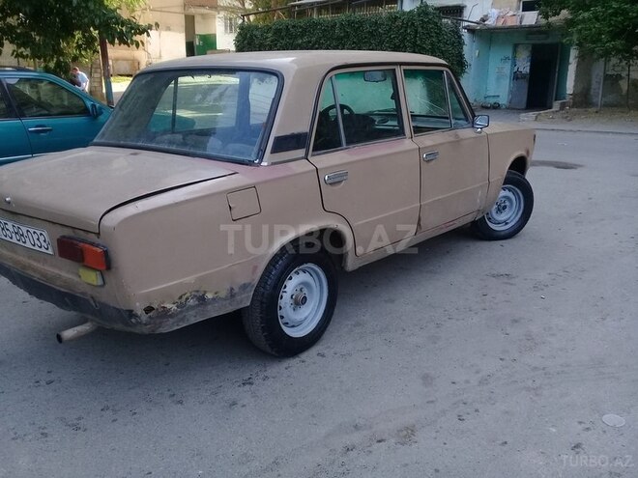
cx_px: 319
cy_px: 239
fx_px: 571
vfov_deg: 45.4
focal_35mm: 31
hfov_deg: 58.4
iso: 50
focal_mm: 3.3
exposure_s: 1/165
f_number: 2.2
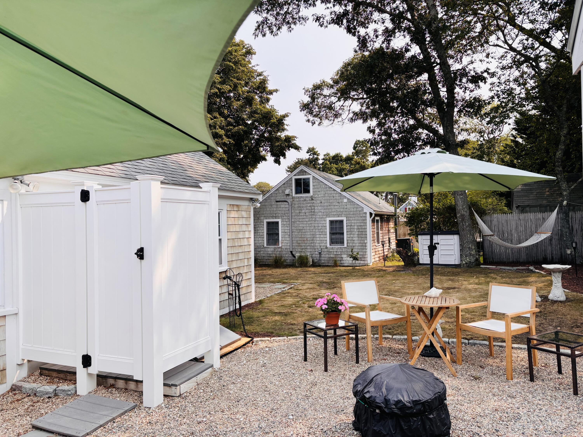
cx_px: 292
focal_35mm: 26
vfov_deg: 53.1
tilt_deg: +0.9
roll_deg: +1.5
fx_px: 438
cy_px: 218
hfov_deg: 67.3
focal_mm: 5.96
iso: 50
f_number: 1.6
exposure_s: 1/2342
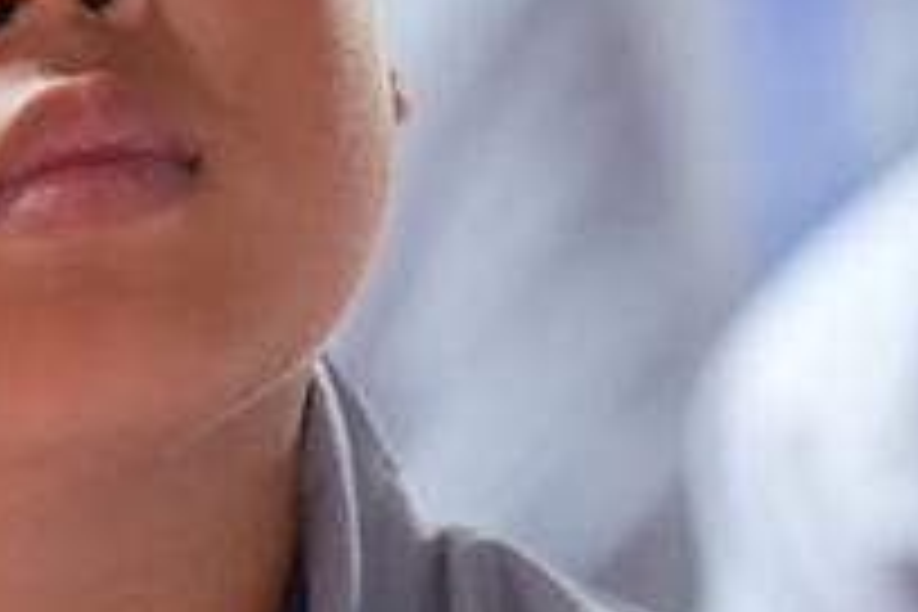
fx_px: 29935
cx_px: -27
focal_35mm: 1174
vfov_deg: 1.2
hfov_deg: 1.8
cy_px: 450
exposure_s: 1/250
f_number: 2.8
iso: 1600
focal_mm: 200
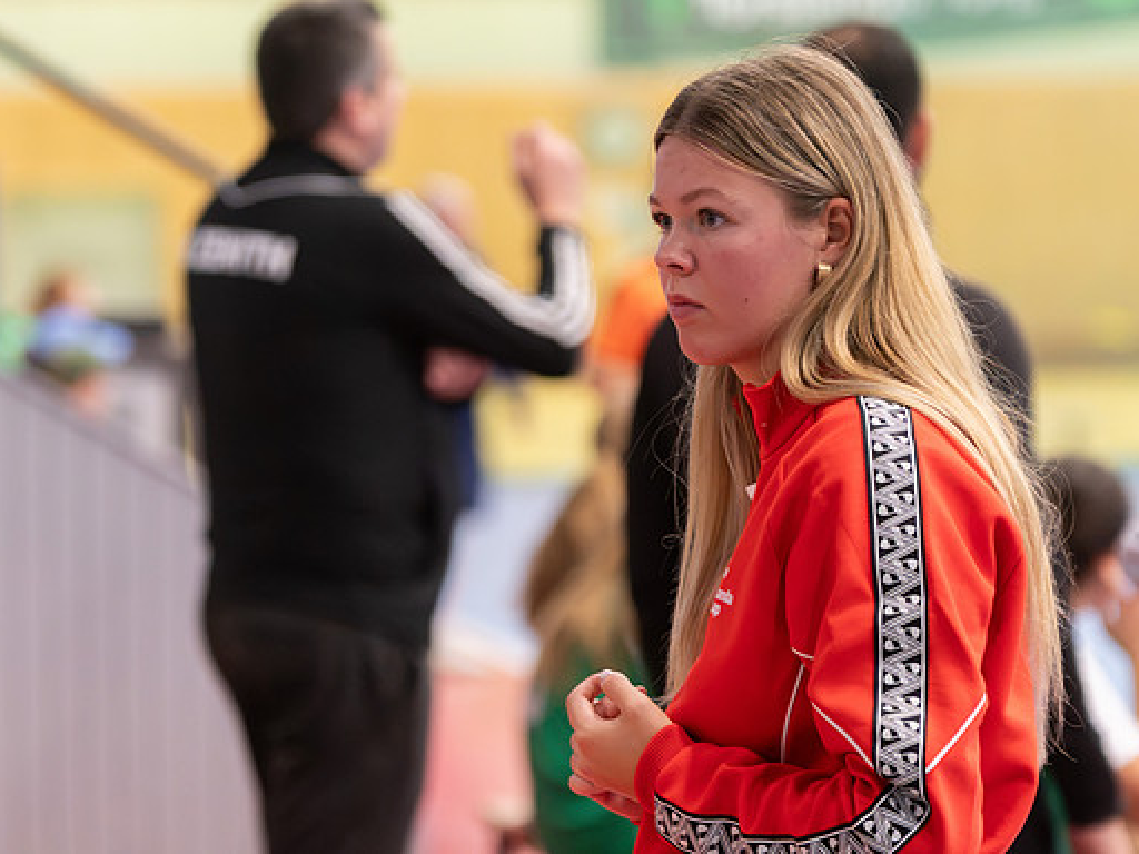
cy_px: 426
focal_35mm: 183
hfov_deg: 10.8
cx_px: 527
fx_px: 6021
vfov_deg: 8.1
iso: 8000
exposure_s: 1/640
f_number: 3.2
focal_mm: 112
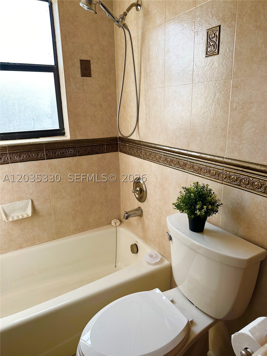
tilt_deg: -16.0
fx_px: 247
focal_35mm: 24
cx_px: 134
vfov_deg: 71.6
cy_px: 178
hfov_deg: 56.8
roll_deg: +1.4
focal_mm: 6.86
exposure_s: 1/429
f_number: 1.78
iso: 80
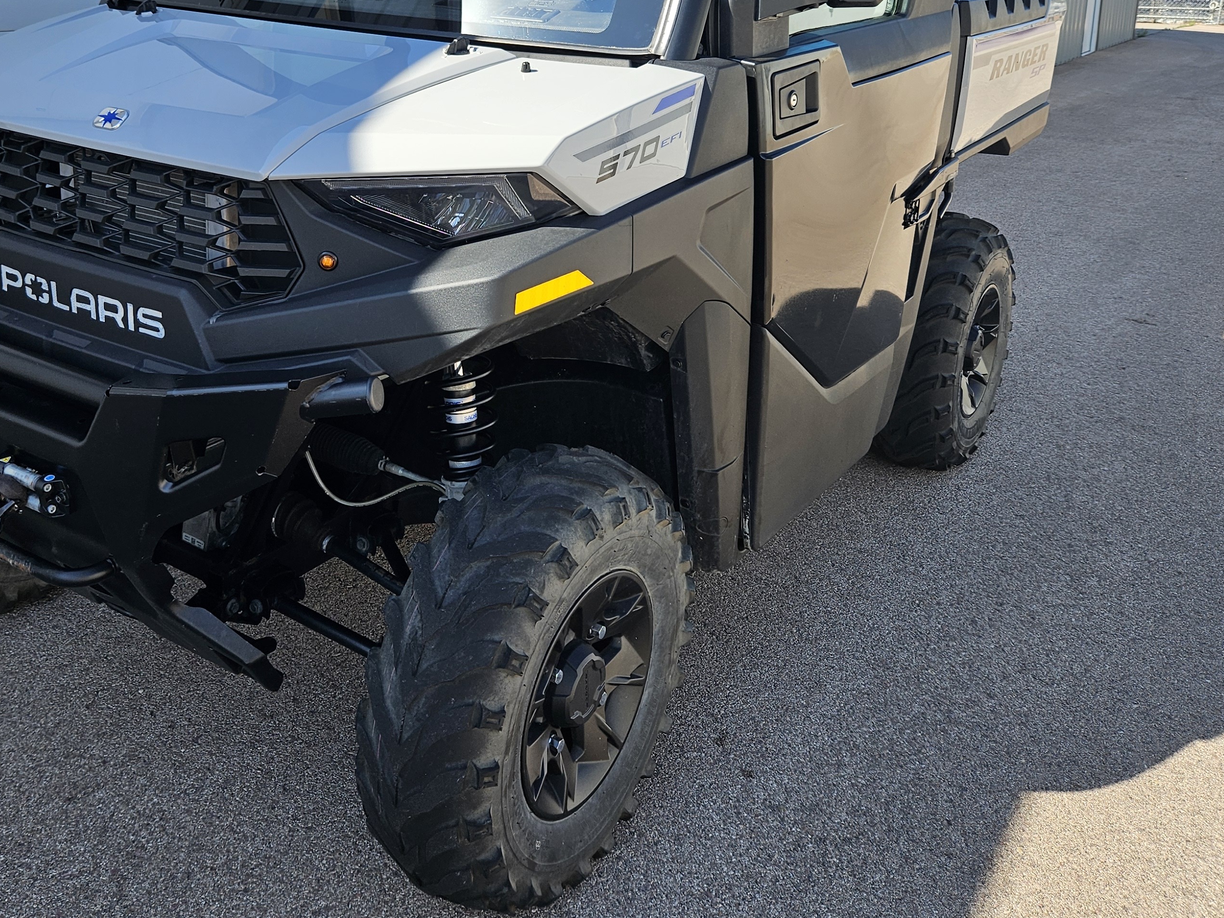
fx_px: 1273
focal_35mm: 36
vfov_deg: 38.6
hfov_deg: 50.9
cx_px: 462
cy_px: 225
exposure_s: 1/754
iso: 25
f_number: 1.8
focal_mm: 5.4
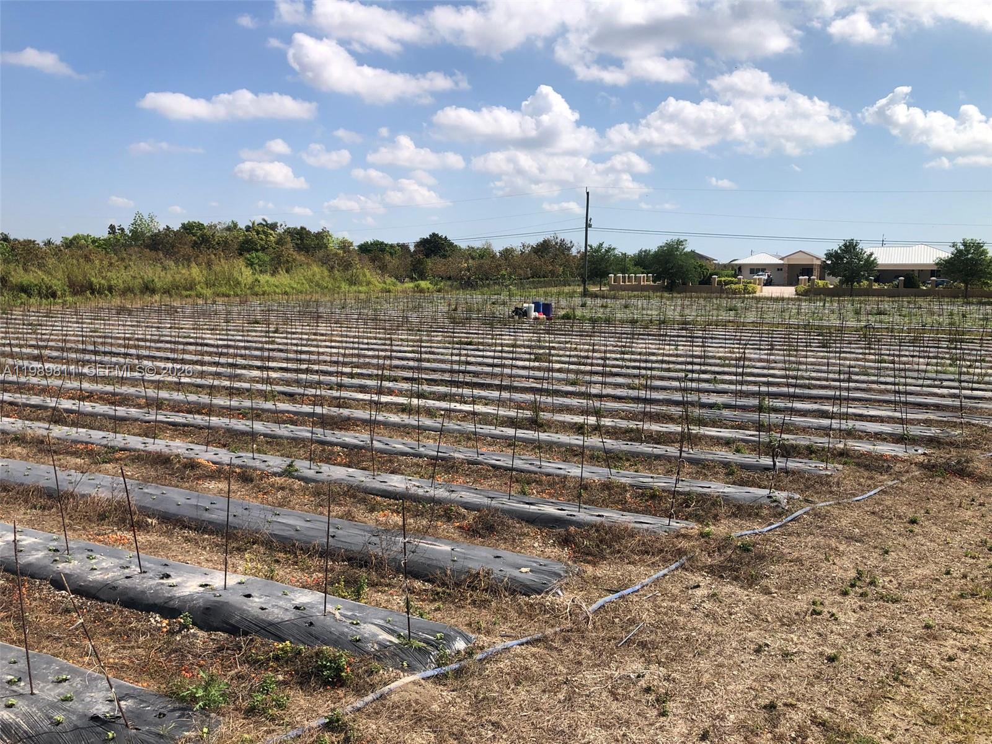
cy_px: 372
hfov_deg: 63.4
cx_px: 496
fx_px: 802
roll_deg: -1.2
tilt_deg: -7.0
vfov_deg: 49.7
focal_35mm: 28
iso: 20
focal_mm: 3.99
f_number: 1.8
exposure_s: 1/3205
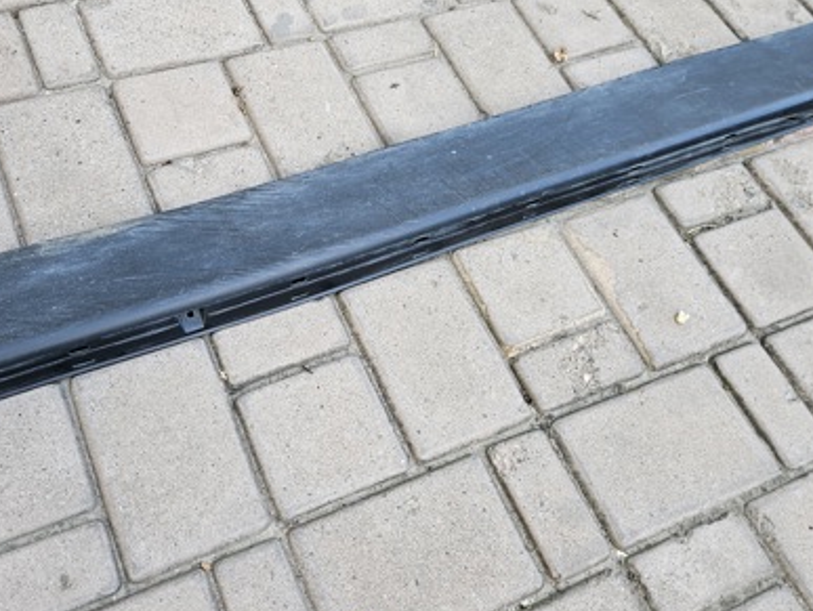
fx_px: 893
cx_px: 370
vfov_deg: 37.5
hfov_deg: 48.9
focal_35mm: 38
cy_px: 227
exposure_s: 1/180
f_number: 1.8
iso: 64
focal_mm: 5.4
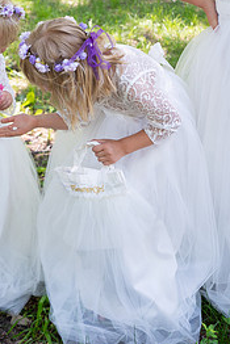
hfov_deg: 17.1
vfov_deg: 25.5
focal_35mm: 79
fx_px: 756
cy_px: 110
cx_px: 39
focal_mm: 46
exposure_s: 1/125
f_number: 5
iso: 250
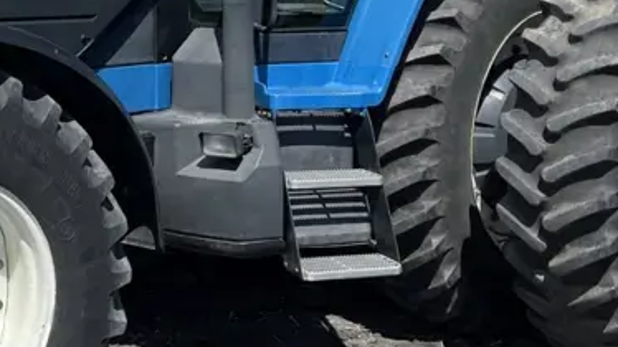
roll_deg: -0.9
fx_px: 1147
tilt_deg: -5.6
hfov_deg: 29.4
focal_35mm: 70
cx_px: 107
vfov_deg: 17.1
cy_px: 91
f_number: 1.6
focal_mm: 5.1
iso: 32
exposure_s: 1/2786
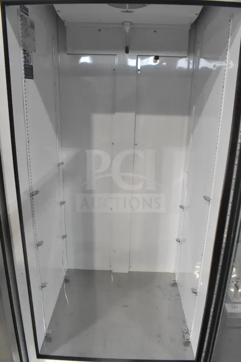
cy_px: 181
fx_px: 271
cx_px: 120
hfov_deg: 47.9
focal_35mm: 27
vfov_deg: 67.4
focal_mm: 18
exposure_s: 1/160
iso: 6400
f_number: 7.1
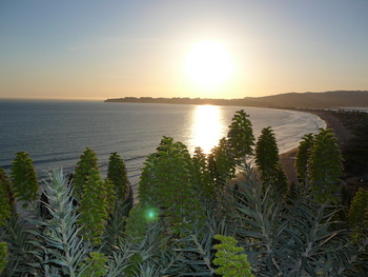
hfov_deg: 52.6
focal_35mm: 35
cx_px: 184
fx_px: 372
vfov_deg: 40.7
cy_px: 138
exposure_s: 1/1000
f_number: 5
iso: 80
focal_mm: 5.2
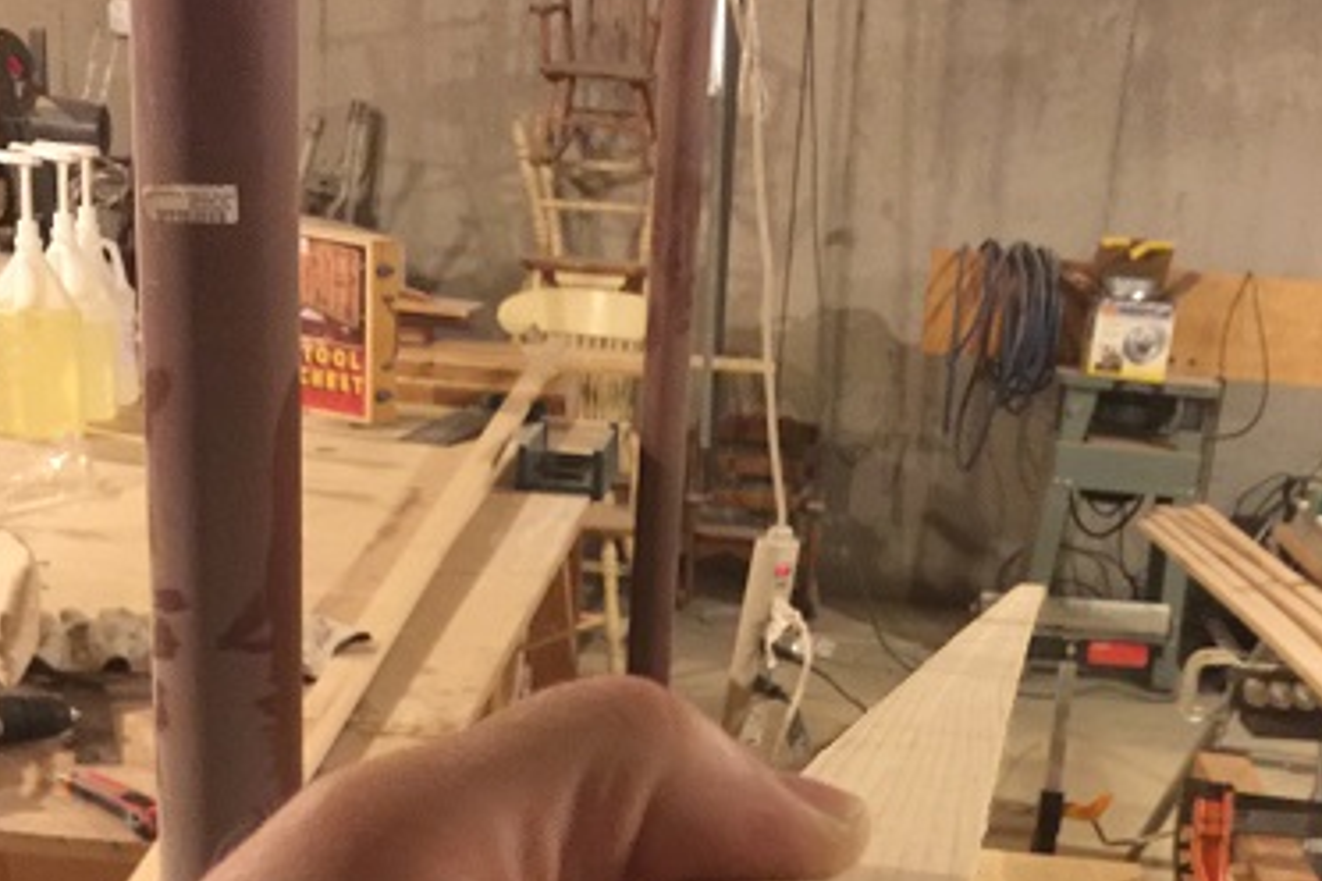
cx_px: 736
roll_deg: -5.0
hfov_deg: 37.5
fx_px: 1946
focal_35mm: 53
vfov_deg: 24.0
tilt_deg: -21.8
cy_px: 954
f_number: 2.2
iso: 100
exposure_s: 1/4
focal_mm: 4.15
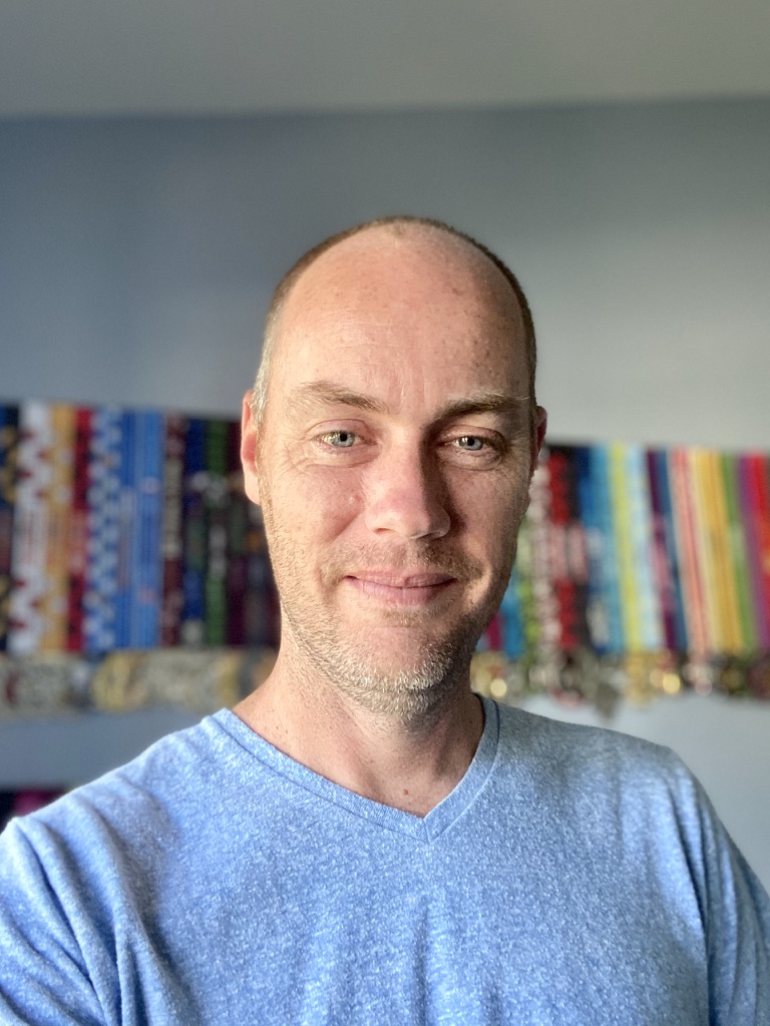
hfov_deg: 46.8
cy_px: 513
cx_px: 385
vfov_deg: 60.0
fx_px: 890
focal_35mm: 30
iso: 250
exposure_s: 1/60
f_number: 2.2
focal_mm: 2.71
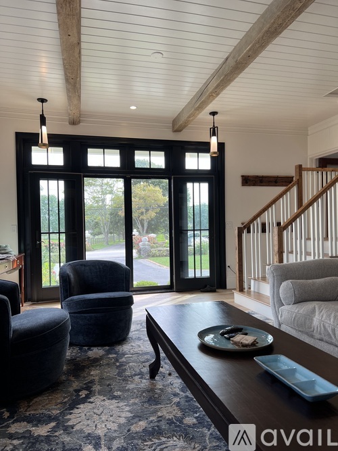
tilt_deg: +0.5
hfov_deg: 53.0
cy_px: 226
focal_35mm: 26
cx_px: 169
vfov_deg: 67.3
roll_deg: +1.8
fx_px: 339
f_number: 1.5
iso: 40
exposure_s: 1/191
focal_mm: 5.7
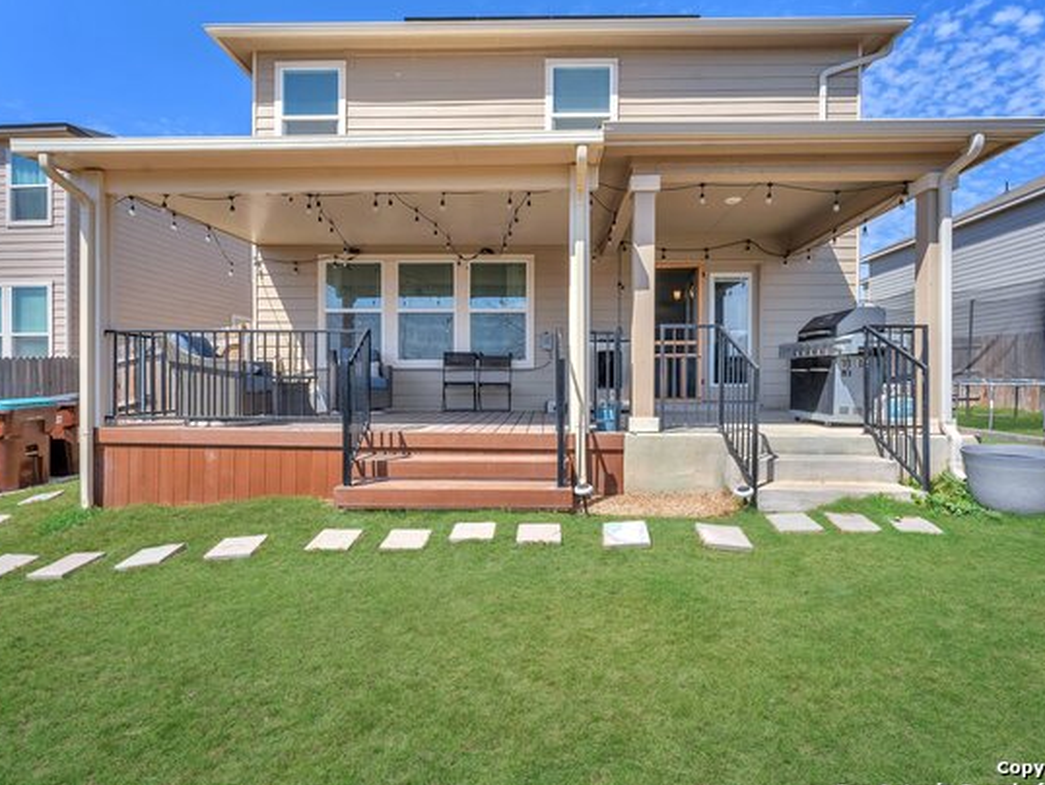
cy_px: 389
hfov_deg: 94.5
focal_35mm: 16
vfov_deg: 78.1
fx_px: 483
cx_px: 530
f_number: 10
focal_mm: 14
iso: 125
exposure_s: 1/200
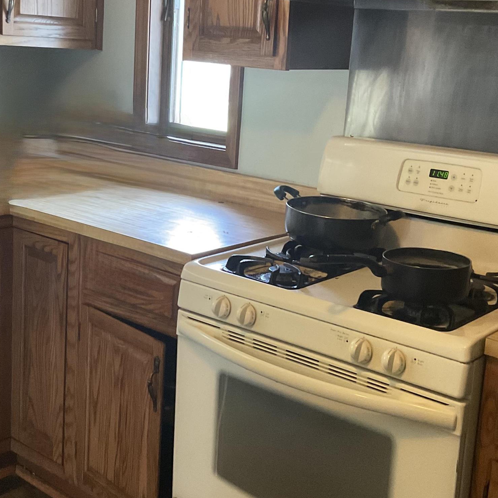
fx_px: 863
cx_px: 248
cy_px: 219
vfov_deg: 32.2
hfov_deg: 32.2
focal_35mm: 53
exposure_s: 1/40
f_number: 1.8
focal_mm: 3
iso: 320
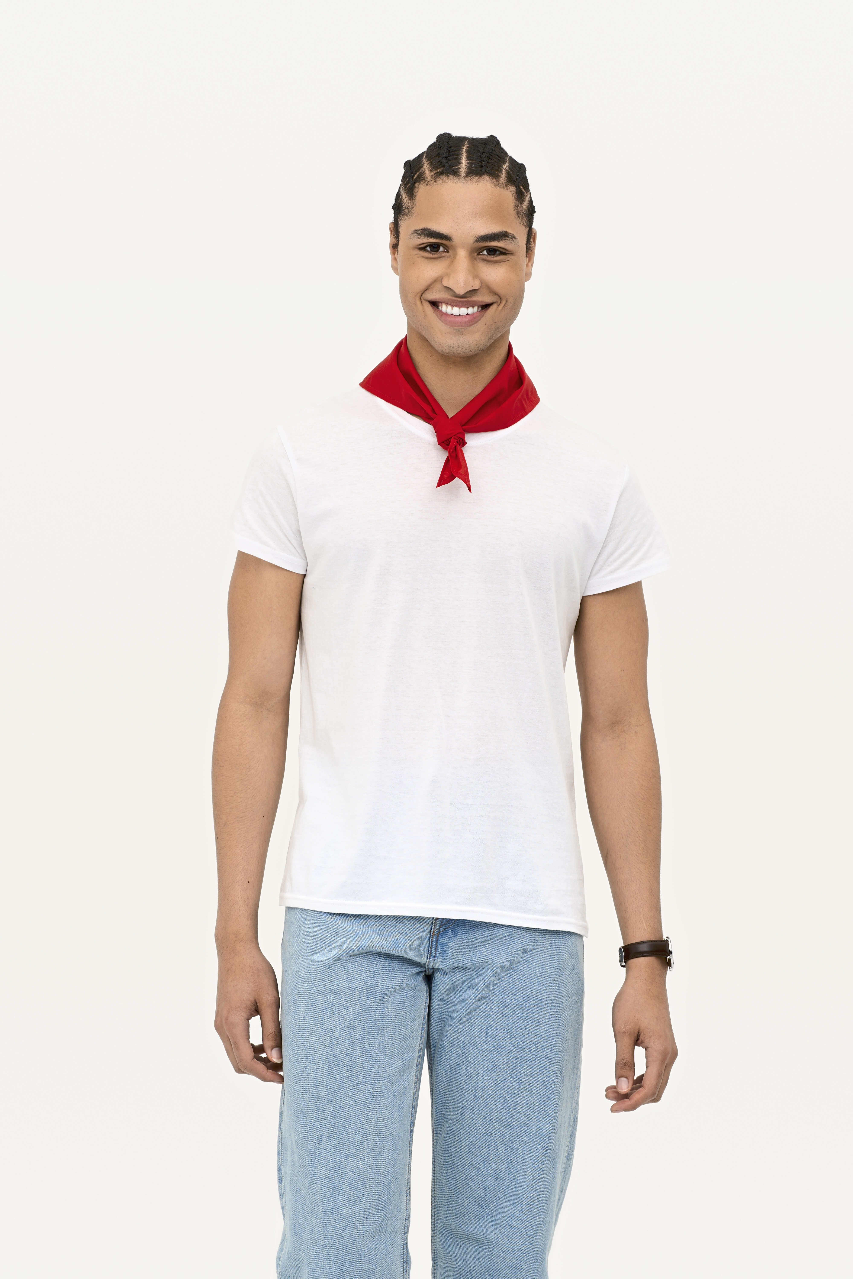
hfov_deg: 11.3
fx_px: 4300
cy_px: 640
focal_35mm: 121
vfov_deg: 16.9
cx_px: 426
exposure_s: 1/125
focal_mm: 121
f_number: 11
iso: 100
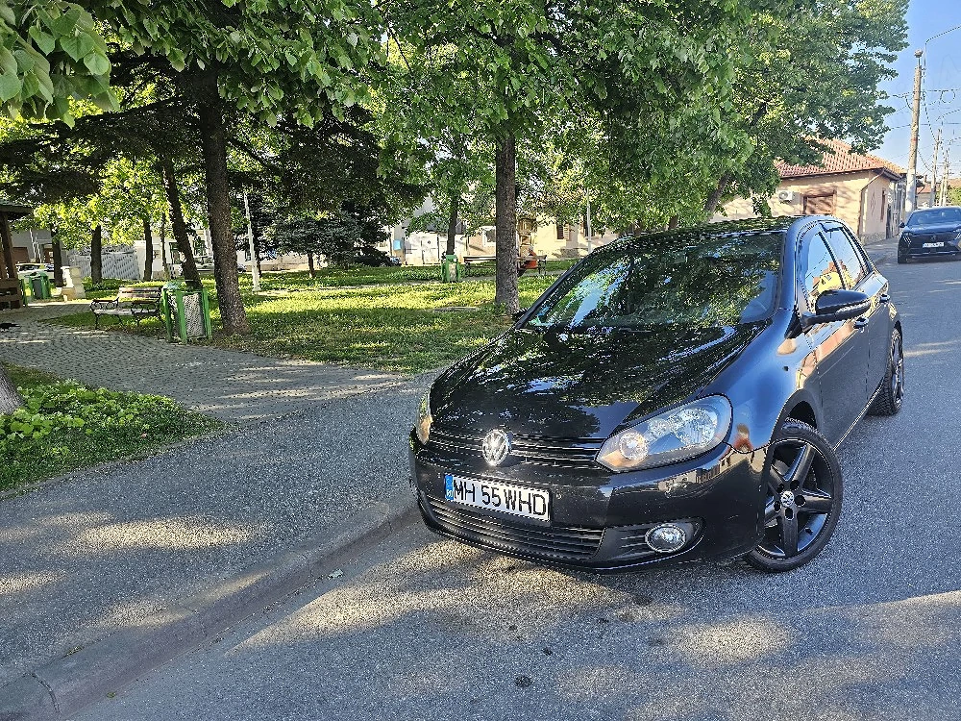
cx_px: 480
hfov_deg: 73.9
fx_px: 639
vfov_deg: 58.9
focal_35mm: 23
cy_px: 360
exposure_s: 1/182
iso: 32
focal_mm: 6.3
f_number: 1.7
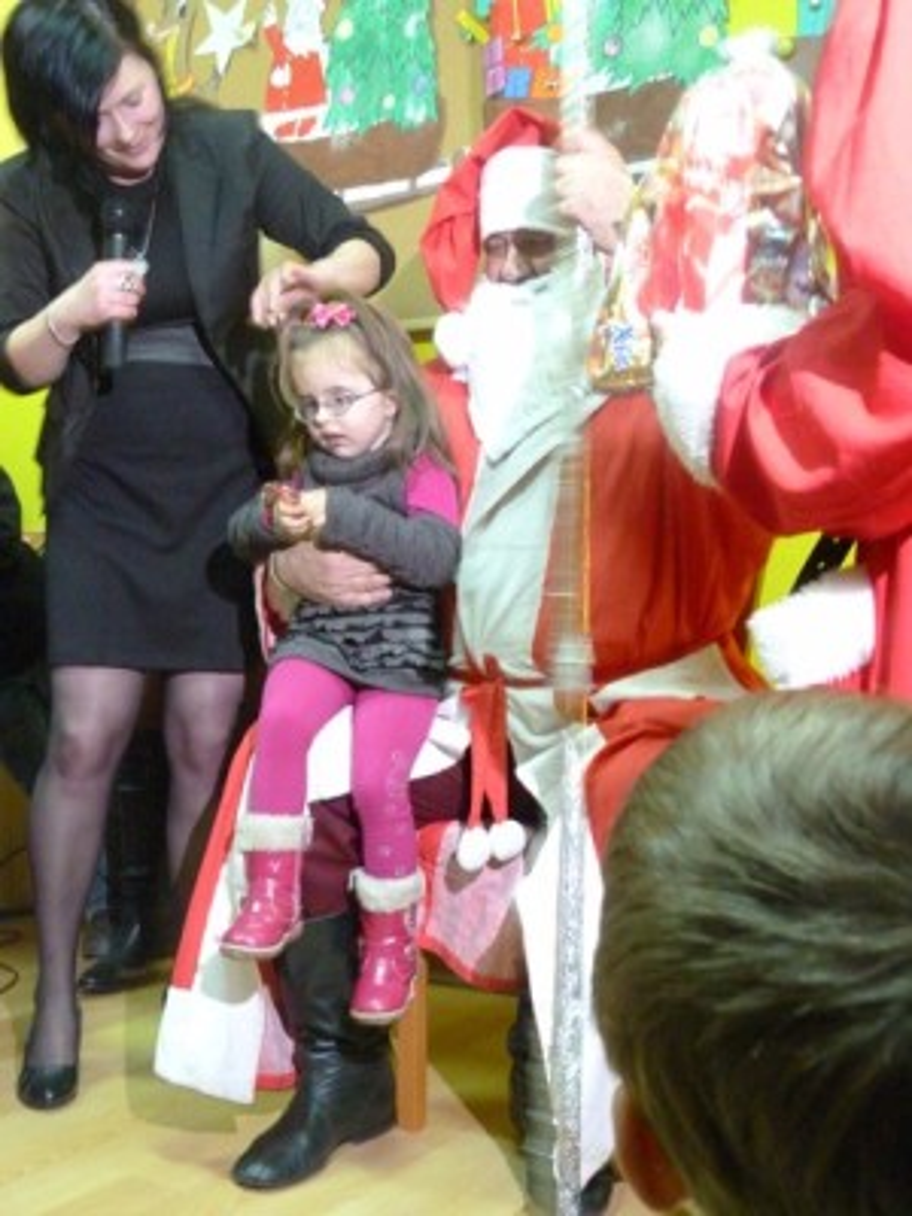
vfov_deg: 47.9
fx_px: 1370
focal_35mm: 39
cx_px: 456
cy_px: 608
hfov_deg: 36.8
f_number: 3.1
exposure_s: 1/13
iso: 800
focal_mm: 7.1
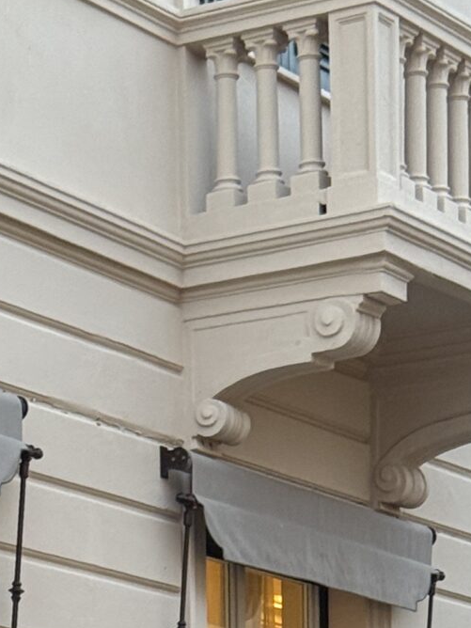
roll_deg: +0.4
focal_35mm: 184
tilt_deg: -0.8
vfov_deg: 10.1
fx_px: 3338
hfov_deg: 8.1
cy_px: 1194
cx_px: 152
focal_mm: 6.76
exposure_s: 1/60
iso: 160
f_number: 1.78
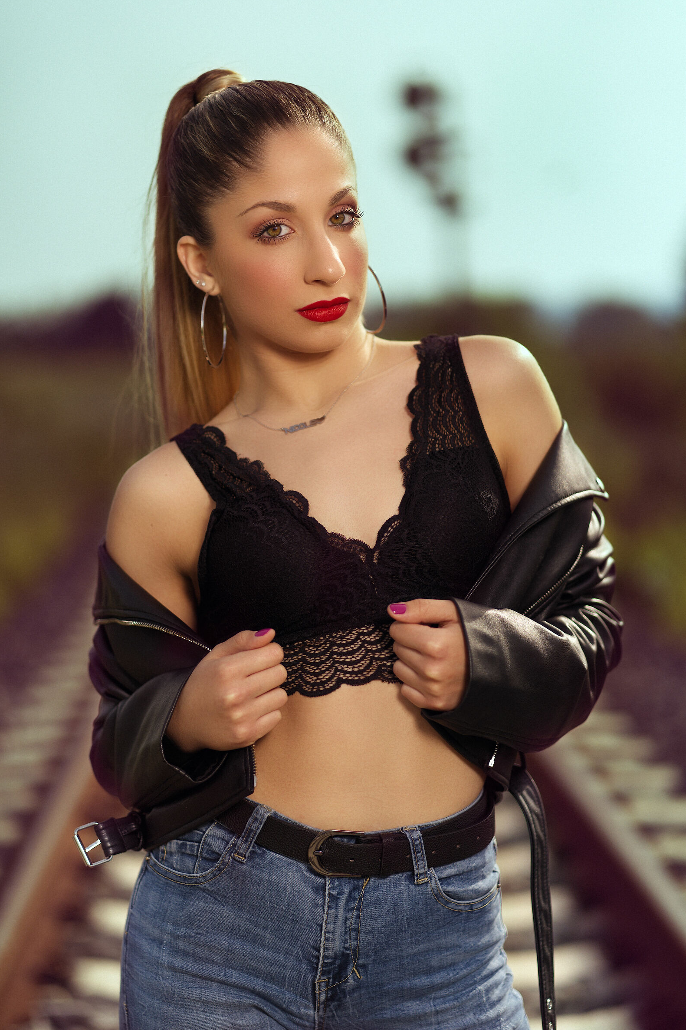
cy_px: 512
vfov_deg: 23.6
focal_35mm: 86
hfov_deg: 15.9
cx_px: 346
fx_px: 2458
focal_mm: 85
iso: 100
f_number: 1.8
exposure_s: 1/5000
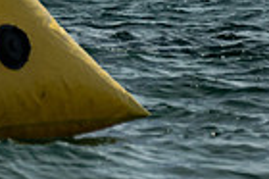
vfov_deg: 1.2
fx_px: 8426
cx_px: -513
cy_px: -180
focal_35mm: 1129
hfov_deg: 1.8
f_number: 6.3
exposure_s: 1/1000
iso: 320
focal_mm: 165
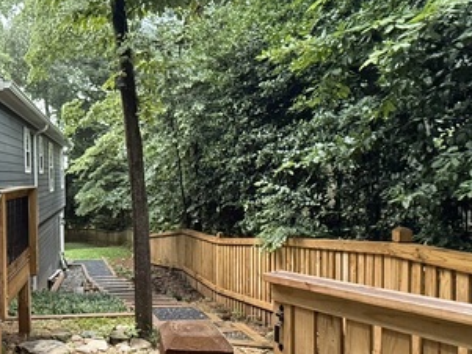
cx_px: 67
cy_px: 196
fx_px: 423
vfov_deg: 45.4
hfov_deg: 52.7
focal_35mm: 31
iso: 500
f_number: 2.2
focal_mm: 2.22
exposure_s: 1/60
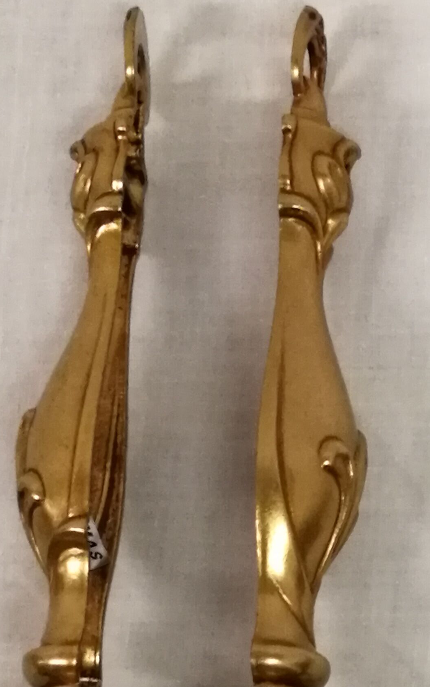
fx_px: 2007
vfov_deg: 19.2
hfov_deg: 11.8
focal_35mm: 107
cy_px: 565
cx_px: 580
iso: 100
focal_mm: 2.38
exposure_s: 1/50
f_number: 2.2
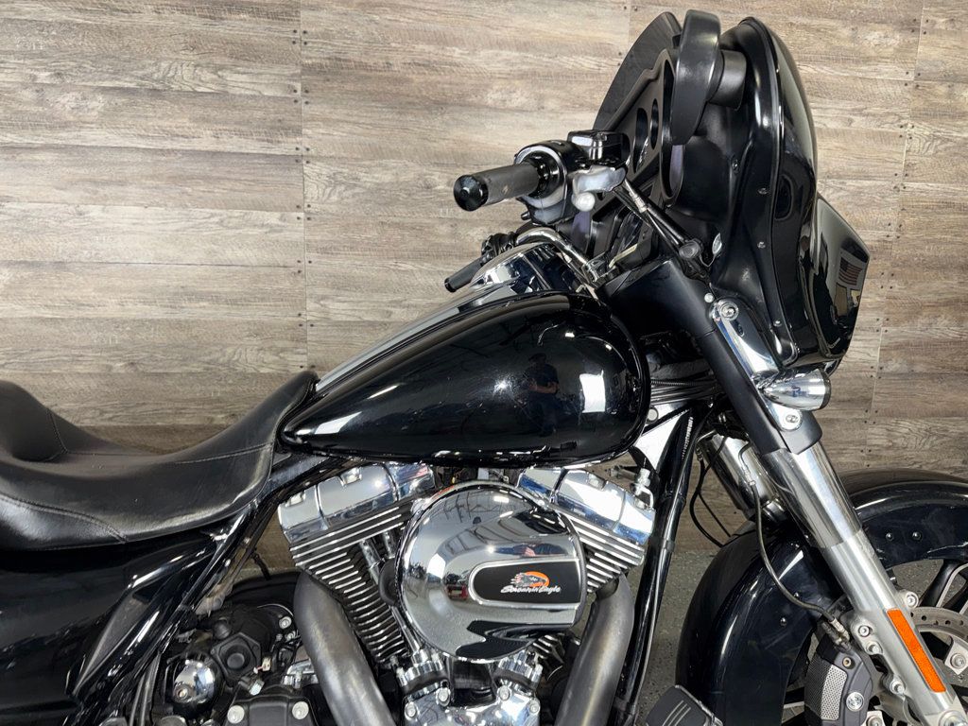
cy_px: 363
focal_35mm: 24
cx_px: 484
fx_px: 671
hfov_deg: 71.6
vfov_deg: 56.8
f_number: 1.78
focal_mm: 6.76
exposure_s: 1/16
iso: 80
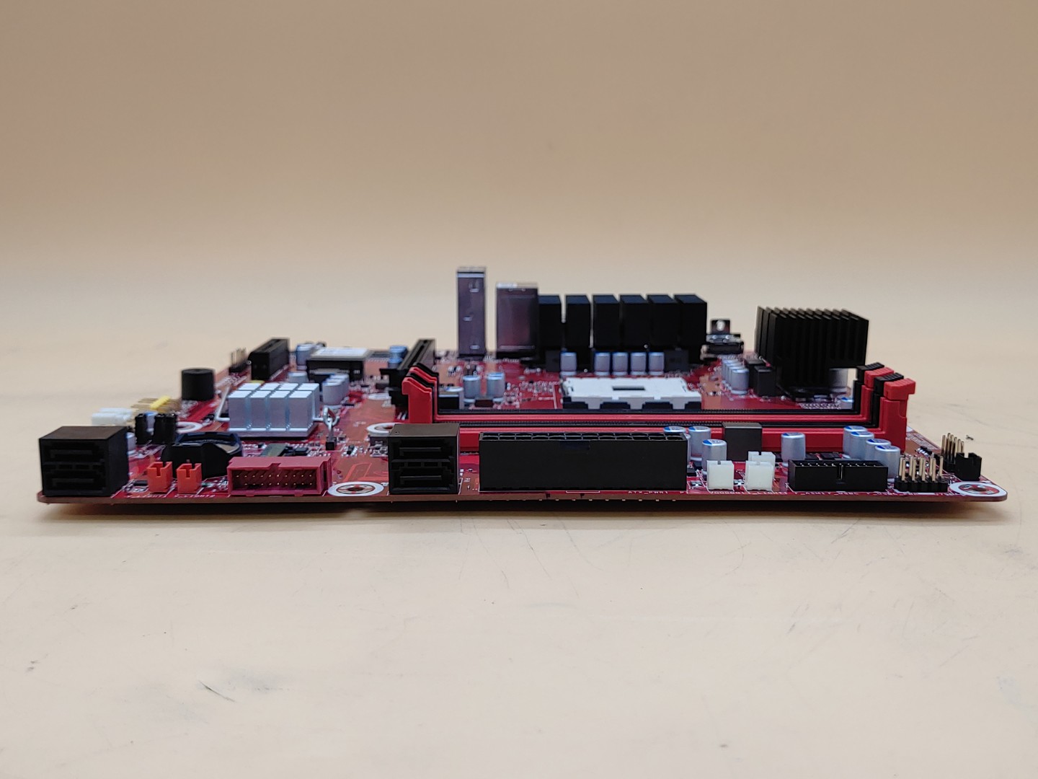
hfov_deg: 51.4
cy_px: 390
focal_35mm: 36
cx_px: 519
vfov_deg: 39.7
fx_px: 1080
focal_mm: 4.36
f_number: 1.8
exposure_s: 1/100
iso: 50
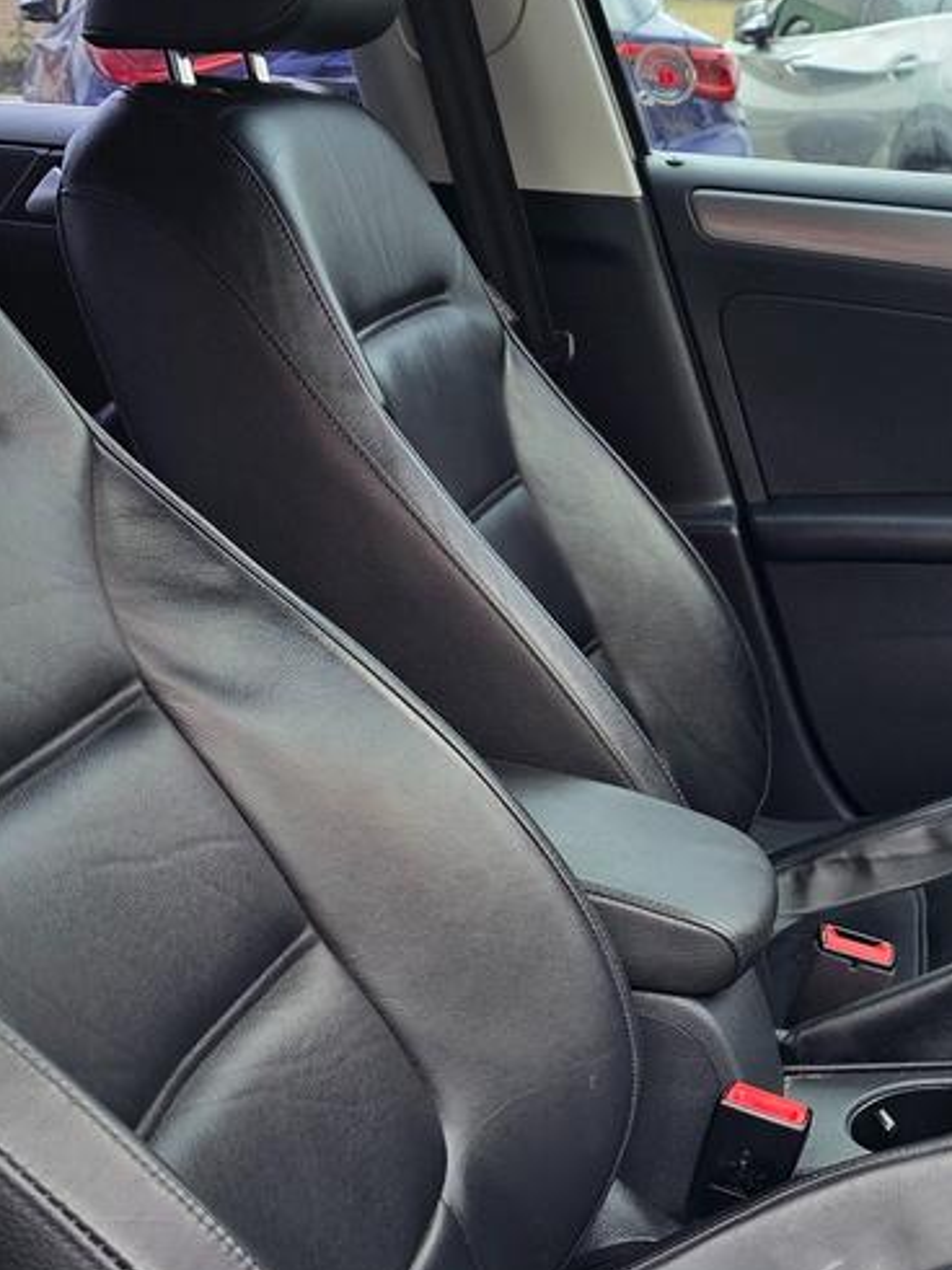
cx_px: 1190
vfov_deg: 31.8
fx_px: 2201
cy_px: 892
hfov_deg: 22.2
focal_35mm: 60
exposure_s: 1/76.8
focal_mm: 6.3
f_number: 1.7
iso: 12
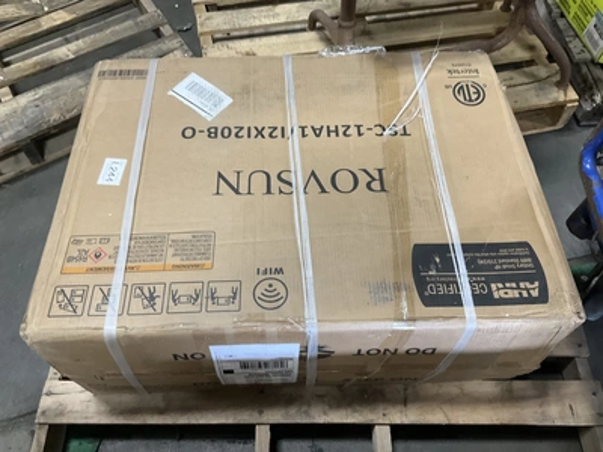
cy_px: 226
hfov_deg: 61.7
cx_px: 302
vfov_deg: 48.2
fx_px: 505
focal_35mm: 29
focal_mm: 3
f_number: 1.8
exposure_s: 1/40
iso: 200
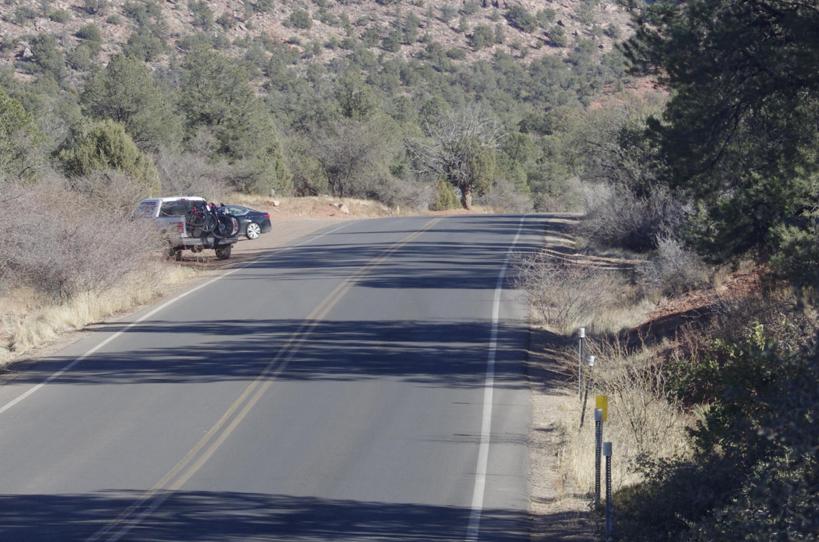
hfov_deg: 12.7
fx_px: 3678
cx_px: 622
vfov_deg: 8.4
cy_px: 155
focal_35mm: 162
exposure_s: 1/160
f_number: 10
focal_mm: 58
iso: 640
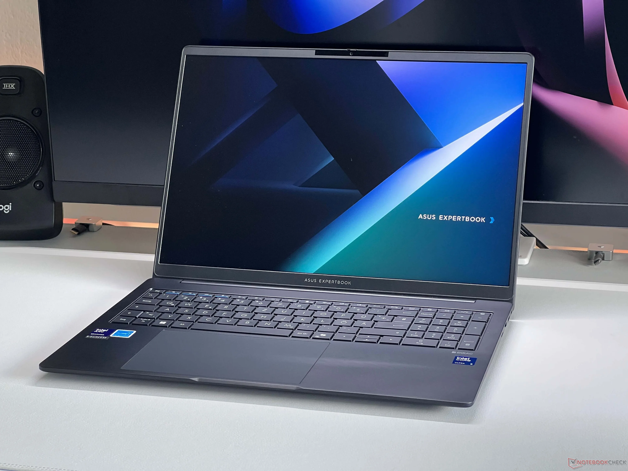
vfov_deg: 19.1
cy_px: 236
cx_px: 314
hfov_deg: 25.3
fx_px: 1397
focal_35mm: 77
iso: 200
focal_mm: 9
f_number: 2.8
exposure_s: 1/62
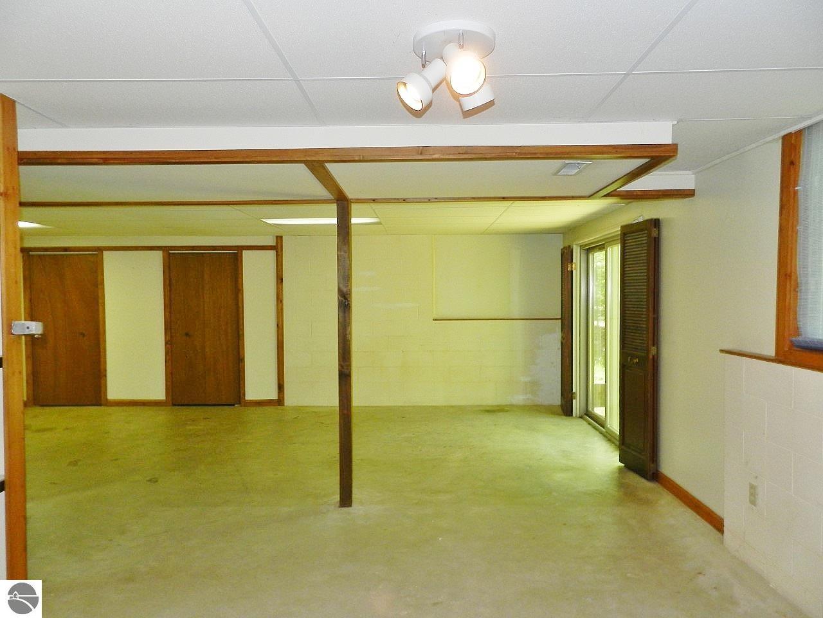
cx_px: 412
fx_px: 547
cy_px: 309
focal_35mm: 23
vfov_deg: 58.9
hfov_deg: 73.9
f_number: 3.4
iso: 200
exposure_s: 1/30
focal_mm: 4
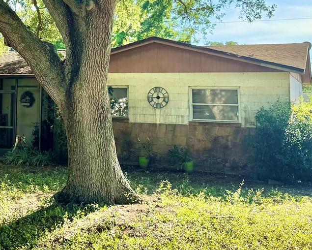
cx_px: 51
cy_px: 35
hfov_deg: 30.9
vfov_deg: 25.2
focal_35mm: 59
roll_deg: -2.7
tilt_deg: +4.9
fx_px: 545
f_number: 1.78
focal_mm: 6.76
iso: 80
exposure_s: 1/1560
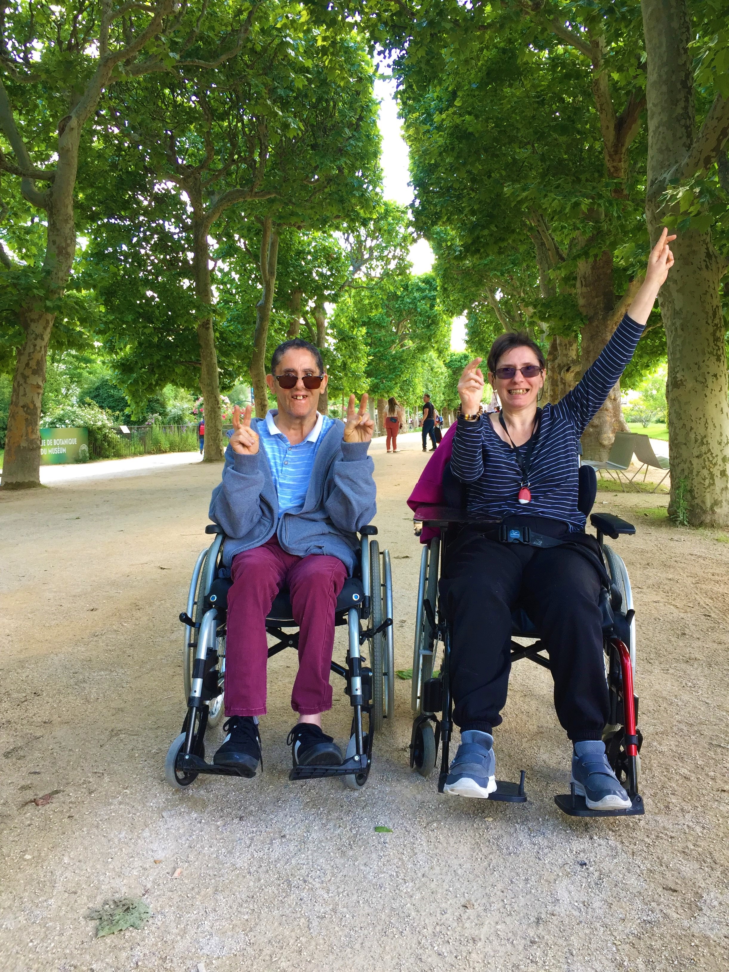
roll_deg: +0.6
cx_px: 364
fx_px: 814
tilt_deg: -3.1
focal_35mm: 29
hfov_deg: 48.2
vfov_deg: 61.7
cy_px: 486
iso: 50
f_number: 2.2
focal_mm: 4.15
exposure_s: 1/100
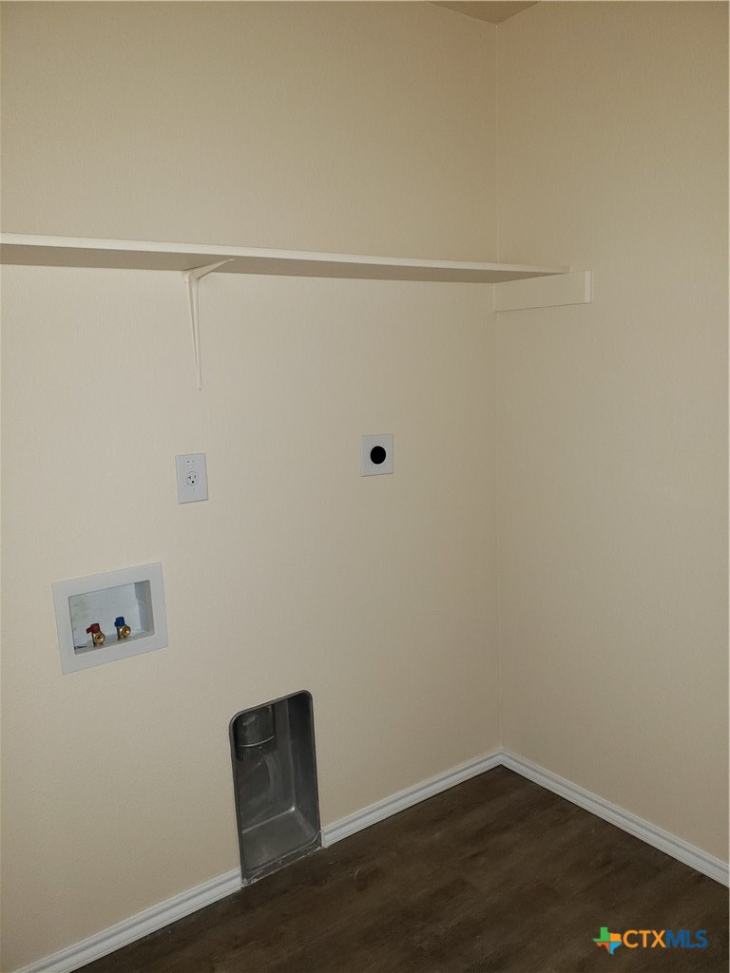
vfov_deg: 67.3
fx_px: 731
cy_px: 486
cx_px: 365
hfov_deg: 53.1
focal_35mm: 26
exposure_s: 1/24
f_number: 1.5
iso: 125
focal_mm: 4.3
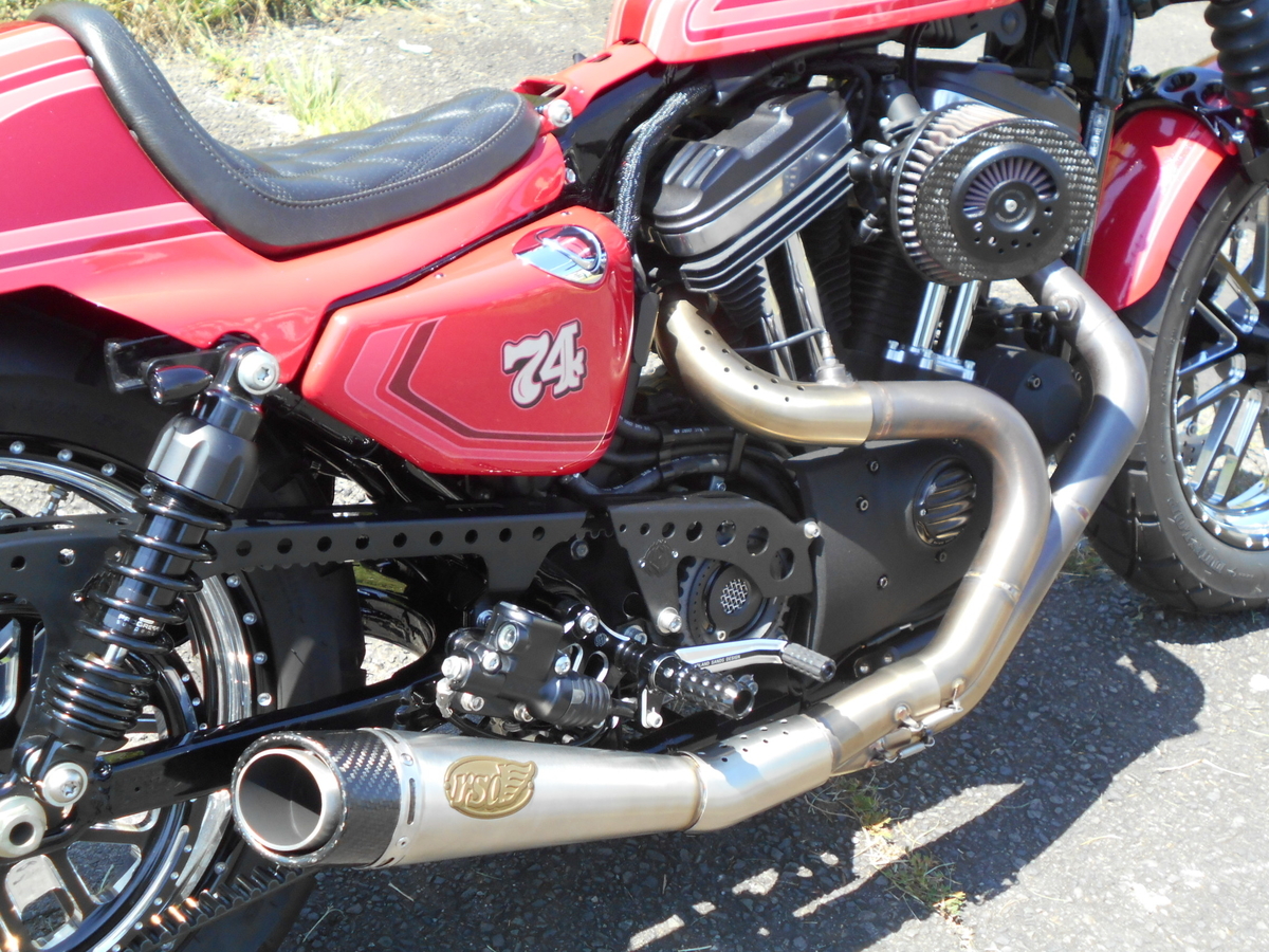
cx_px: 634
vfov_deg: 29.1
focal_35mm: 50
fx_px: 1833
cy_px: 476
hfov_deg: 38.2
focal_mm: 8.8
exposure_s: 1/250
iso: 160
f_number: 4.5
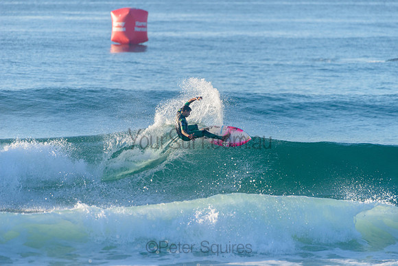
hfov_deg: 4.1
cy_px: 133
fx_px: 5530
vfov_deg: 2.8
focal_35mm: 500
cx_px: 199
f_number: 5.6
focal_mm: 500
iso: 400
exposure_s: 1/2000
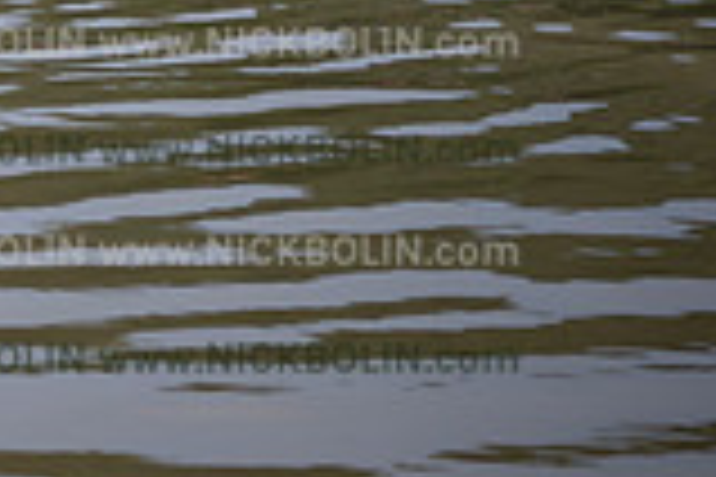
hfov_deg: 9.3
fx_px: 4216
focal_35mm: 212
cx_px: -536
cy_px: -371
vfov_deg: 6.3
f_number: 3.2
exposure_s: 1/400
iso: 160
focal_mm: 58
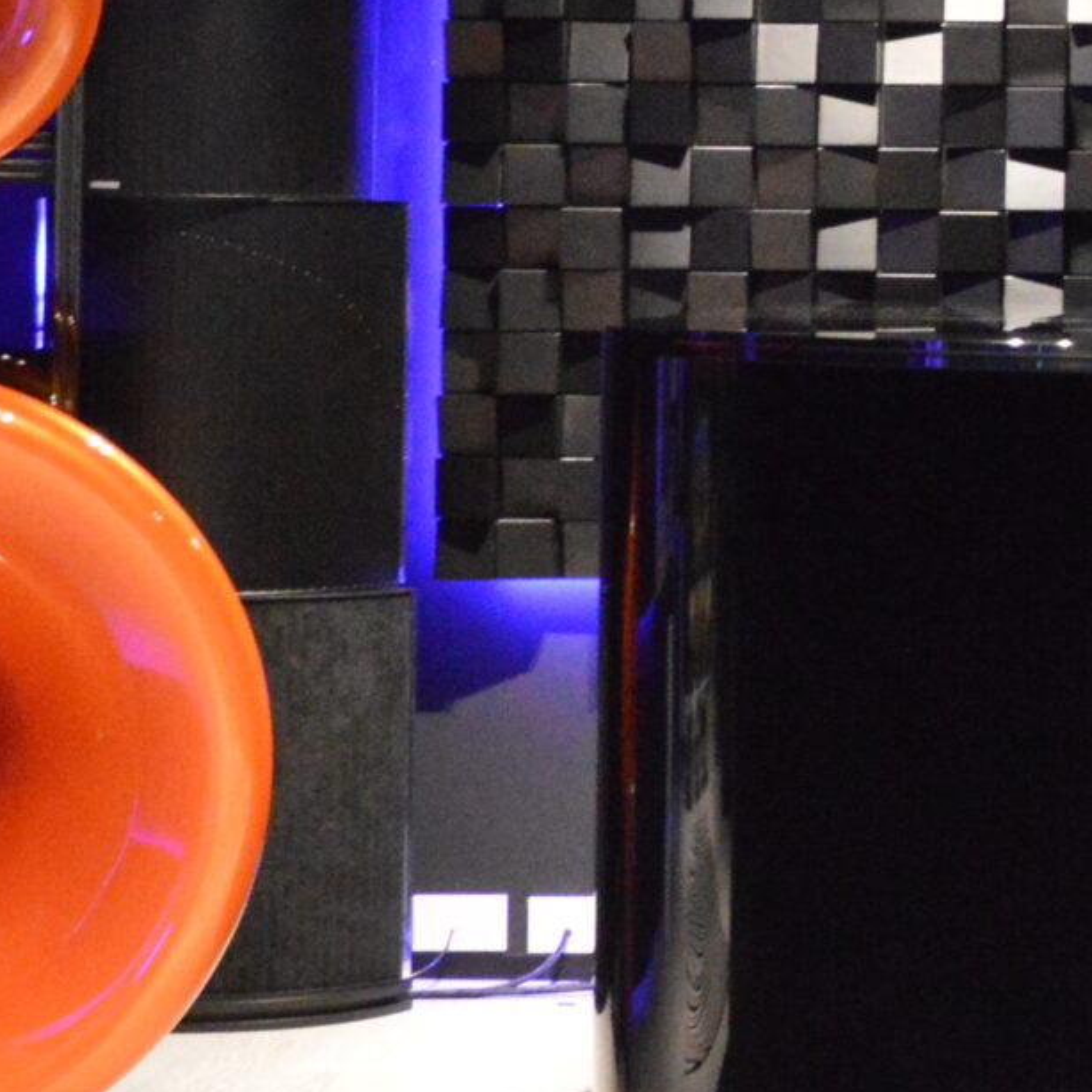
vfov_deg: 13.0
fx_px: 4739
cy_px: 25
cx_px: 1492
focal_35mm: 133
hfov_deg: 12.7
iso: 6400
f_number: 5.6
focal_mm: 25
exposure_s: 1/10
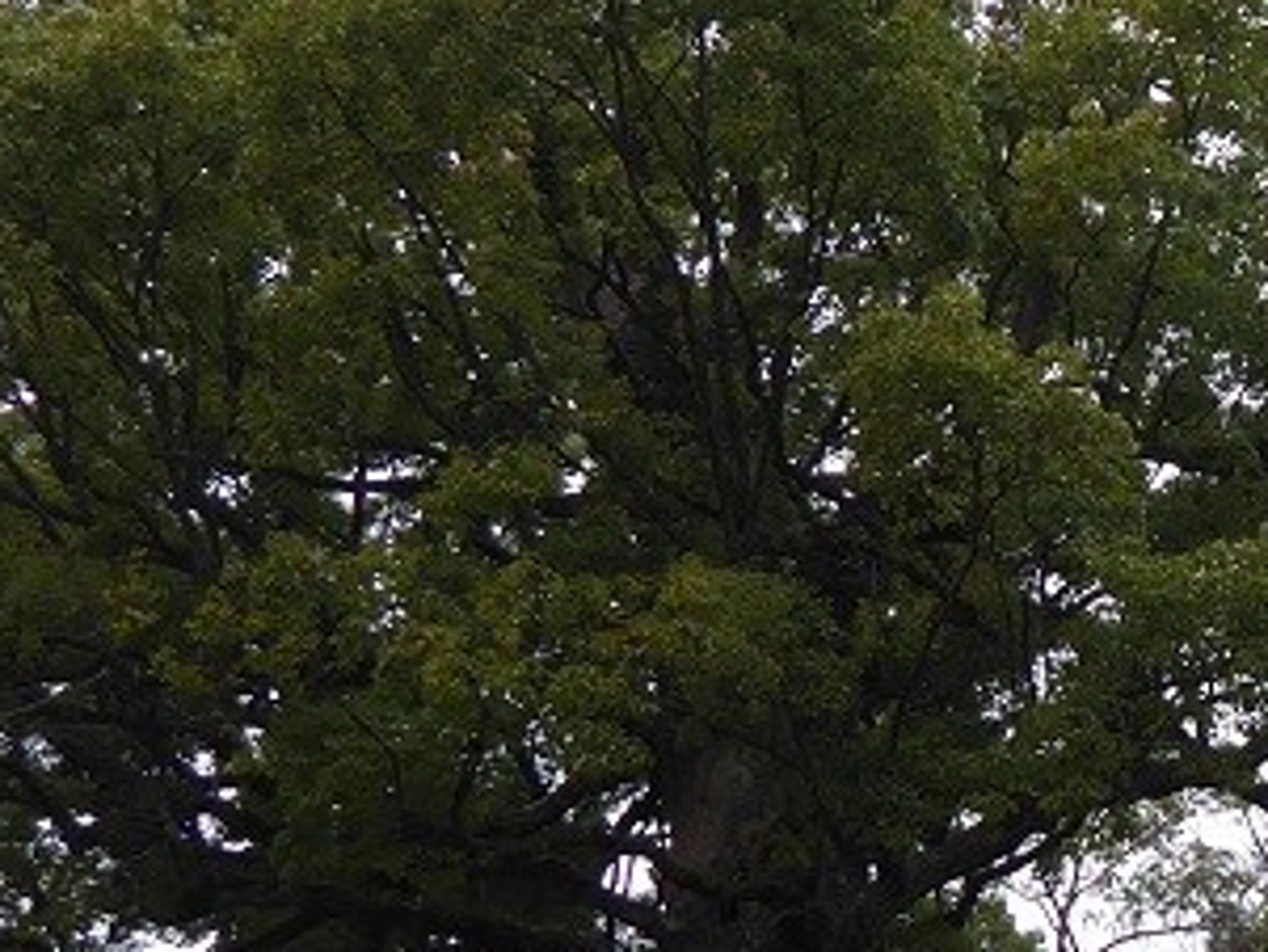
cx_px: 1323
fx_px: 3042
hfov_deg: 22.5
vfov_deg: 17.7
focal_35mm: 83
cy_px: 636
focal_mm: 4.3
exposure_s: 1/80
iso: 100
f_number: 3.3
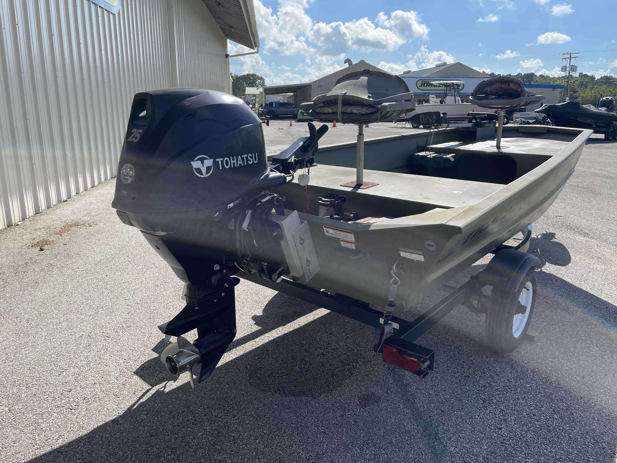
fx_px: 463
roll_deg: -0.4
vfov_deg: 53.1
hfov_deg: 67.3
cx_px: 308
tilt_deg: -12.1
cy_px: 232
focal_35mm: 26
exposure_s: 1/2882
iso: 32
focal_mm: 4.2
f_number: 1.6
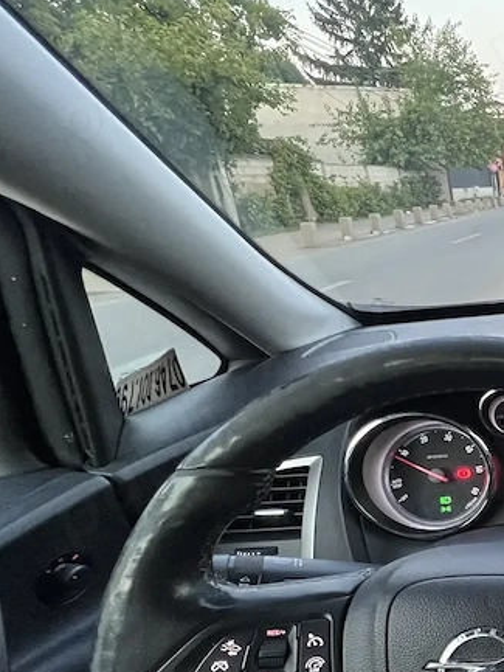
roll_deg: -1.2
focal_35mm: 30
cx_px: 761
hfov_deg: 28.7
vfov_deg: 58.7
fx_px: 582
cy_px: 445
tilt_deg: -23.3
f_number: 1.8
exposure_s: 1/50
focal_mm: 1.57
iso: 500
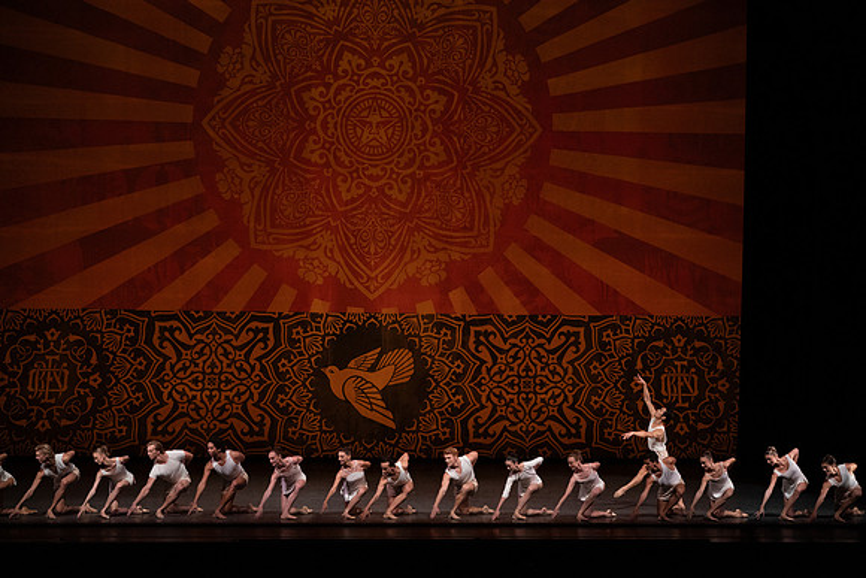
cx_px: 433
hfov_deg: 20.4
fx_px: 2406
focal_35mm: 100
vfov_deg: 13.7
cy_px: 289
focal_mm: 100
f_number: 8
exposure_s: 1/400
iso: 6400
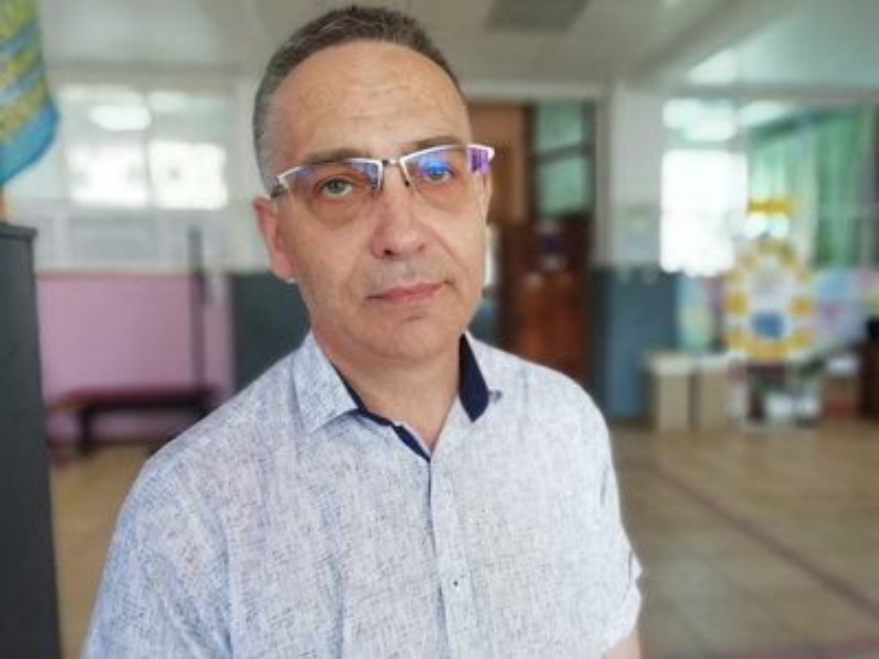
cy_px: 330
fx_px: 660
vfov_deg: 53.1
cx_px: 440
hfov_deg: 67.3
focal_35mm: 26
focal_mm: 3.46
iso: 125
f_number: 4
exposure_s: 1/33.3
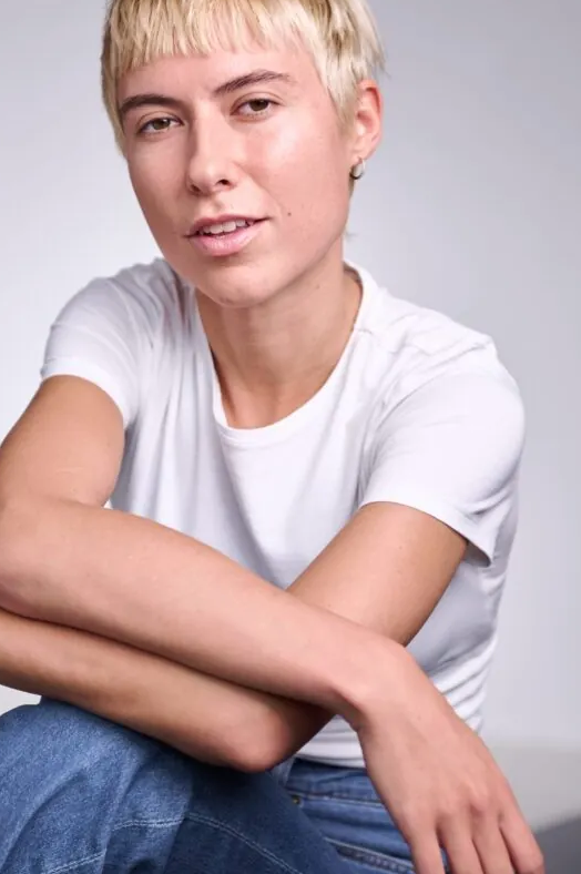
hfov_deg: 15.0
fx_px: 2207
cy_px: 359
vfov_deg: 22.4
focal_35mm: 91
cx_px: 226
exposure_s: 1/125
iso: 100
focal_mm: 70
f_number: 2.8
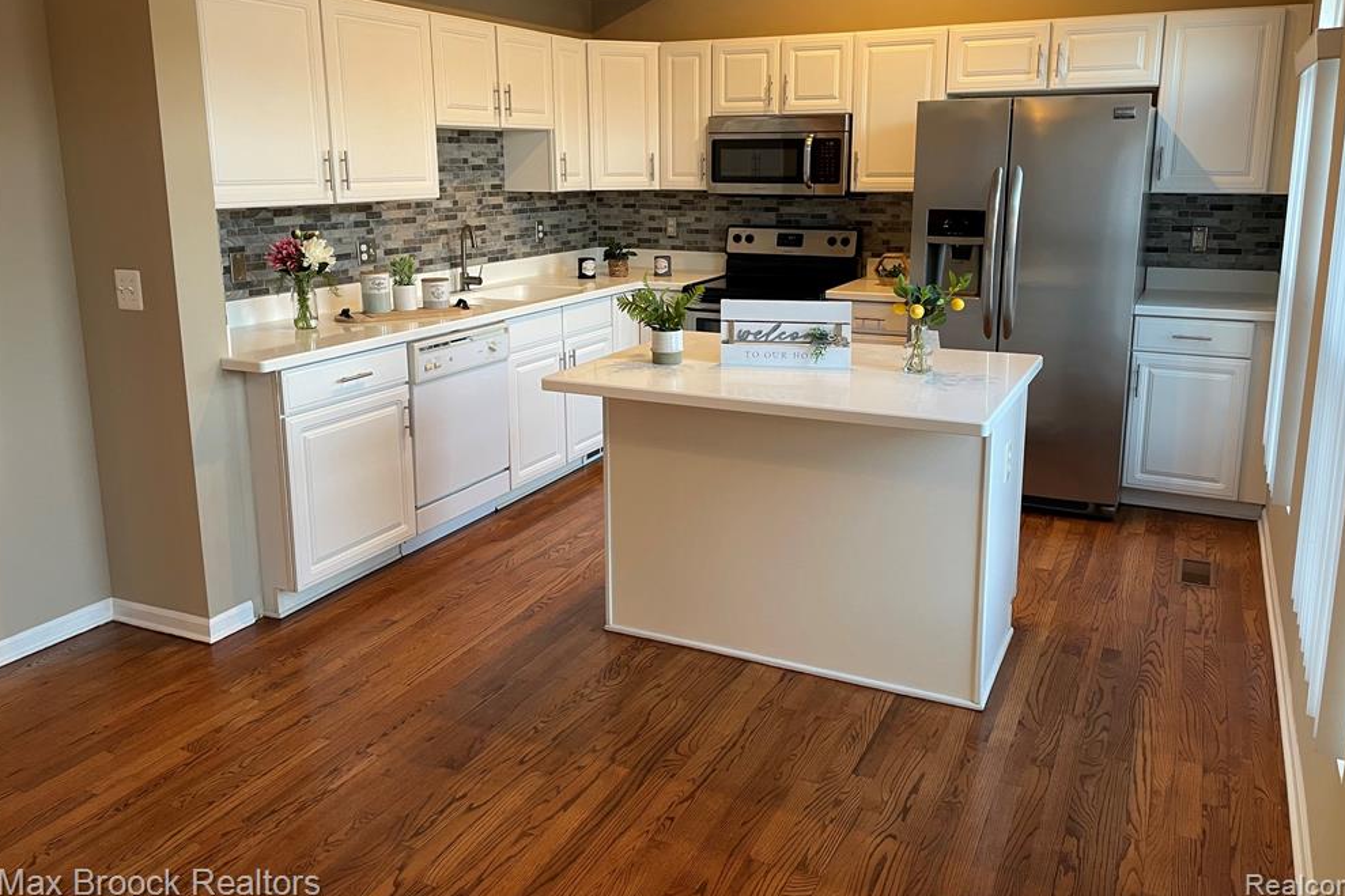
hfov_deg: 65.5
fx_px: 1046
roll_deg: +0.5
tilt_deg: -11.6
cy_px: 385
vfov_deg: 46.3
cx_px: 687
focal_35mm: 28
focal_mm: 4.2
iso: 125
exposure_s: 1/60
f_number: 1.6
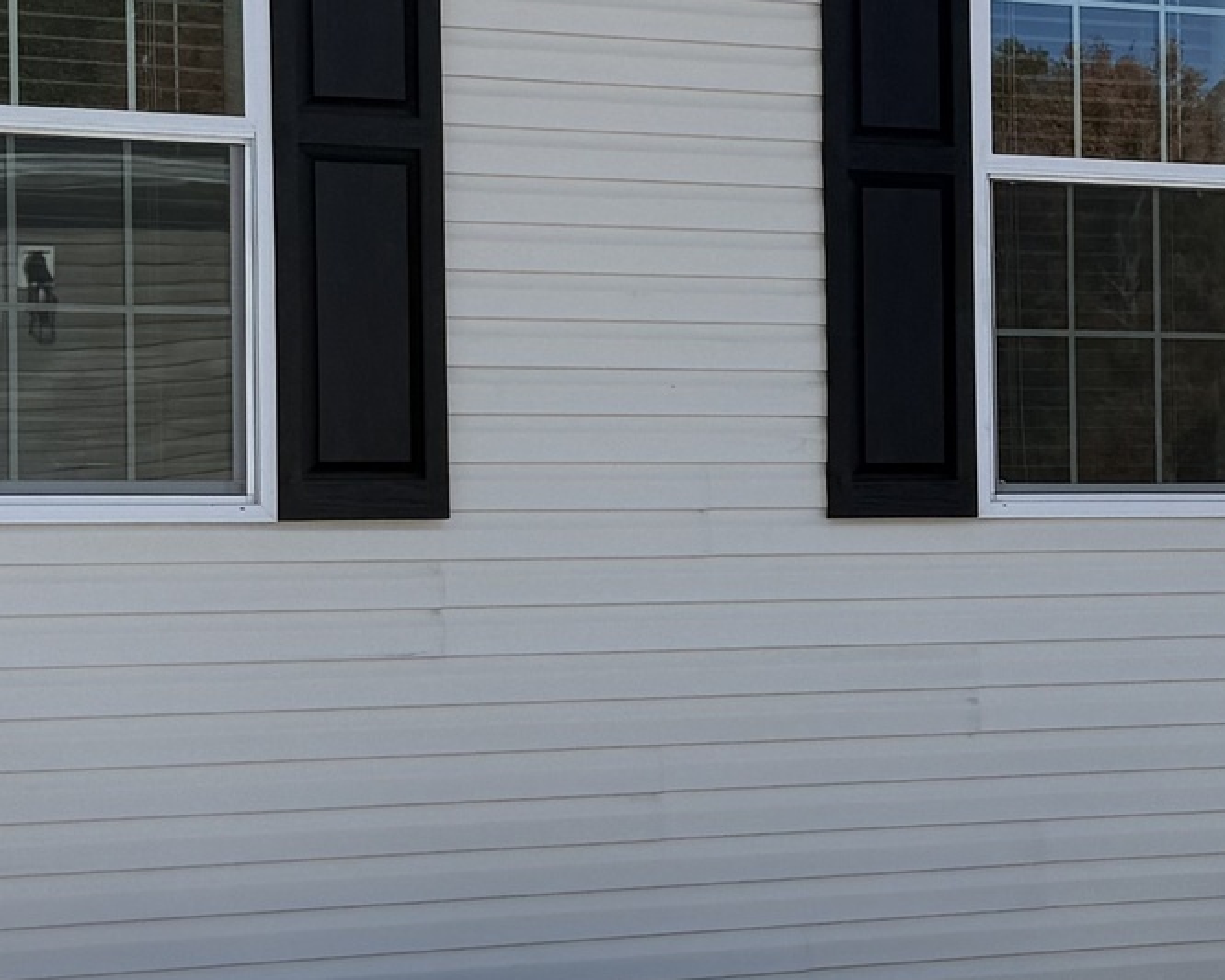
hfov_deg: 17.6
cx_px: 1015
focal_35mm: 108
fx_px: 3916
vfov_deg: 14.3
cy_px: 485
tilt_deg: +0.5
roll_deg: +1.1
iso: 80
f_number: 1.78
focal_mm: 6.76
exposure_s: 1/3759
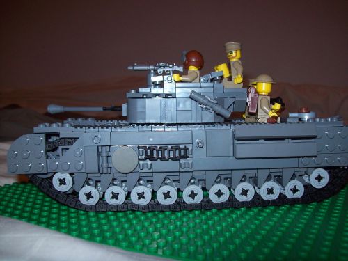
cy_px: 130
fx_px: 362
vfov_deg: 39.7
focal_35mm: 36
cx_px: 174
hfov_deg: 51.4
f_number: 2.7
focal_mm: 6
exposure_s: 1/64
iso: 80
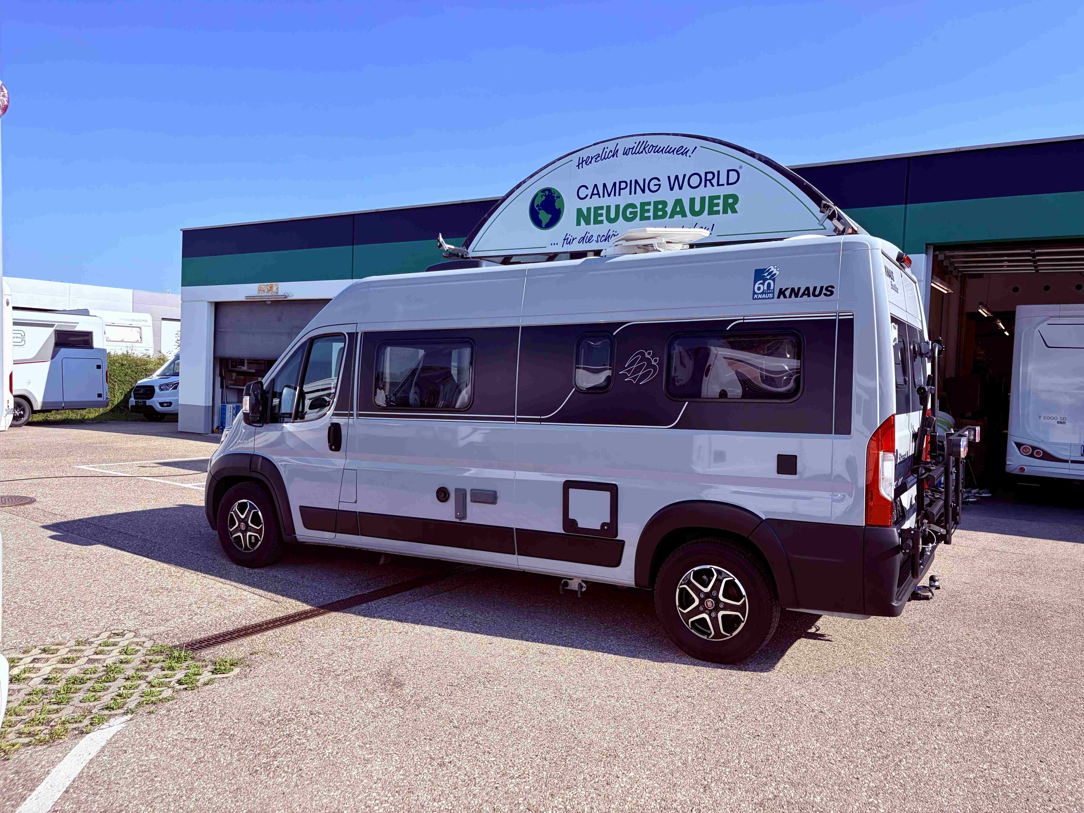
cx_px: 542
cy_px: 406
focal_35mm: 26
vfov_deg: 53.1
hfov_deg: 67.3
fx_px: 814
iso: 50
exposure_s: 1/2141
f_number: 1.6
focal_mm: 5.96
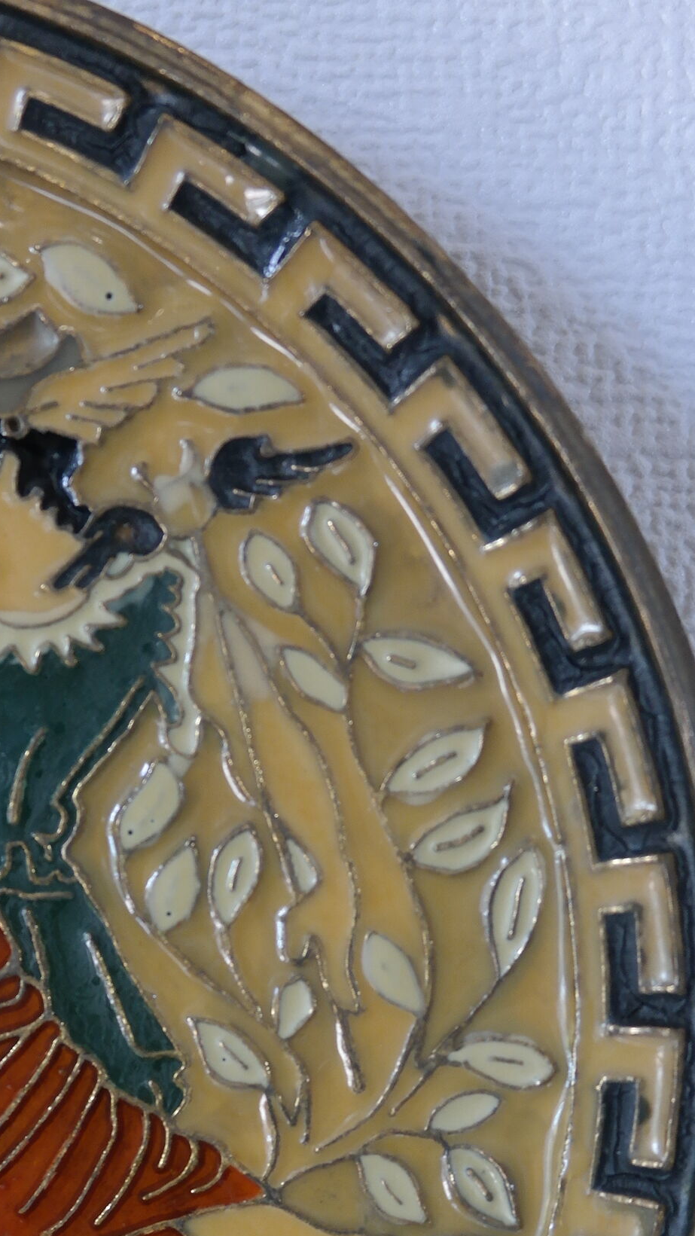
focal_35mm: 76
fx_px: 2490
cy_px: 958
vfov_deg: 27.4
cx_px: 99
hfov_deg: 15.7
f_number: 4
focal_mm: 26
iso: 800
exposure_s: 1/50
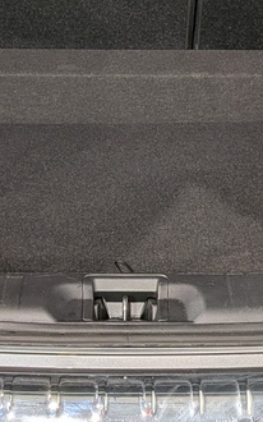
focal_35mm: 79
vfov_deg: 25.6
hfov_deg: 16.5
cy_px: 69
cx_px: 130
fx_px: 907
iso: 35
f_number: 1.7
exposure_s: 1/24
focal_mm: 4.53
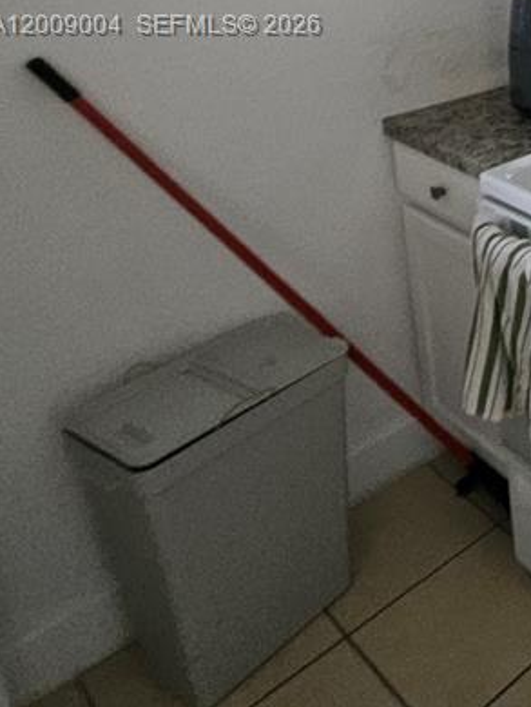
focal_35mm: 40
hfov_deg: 26.1
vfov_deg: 41.7
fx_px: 817
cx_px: 801
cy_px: 27
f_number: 2.2
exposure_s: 1/30
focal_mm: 1.74
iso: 320
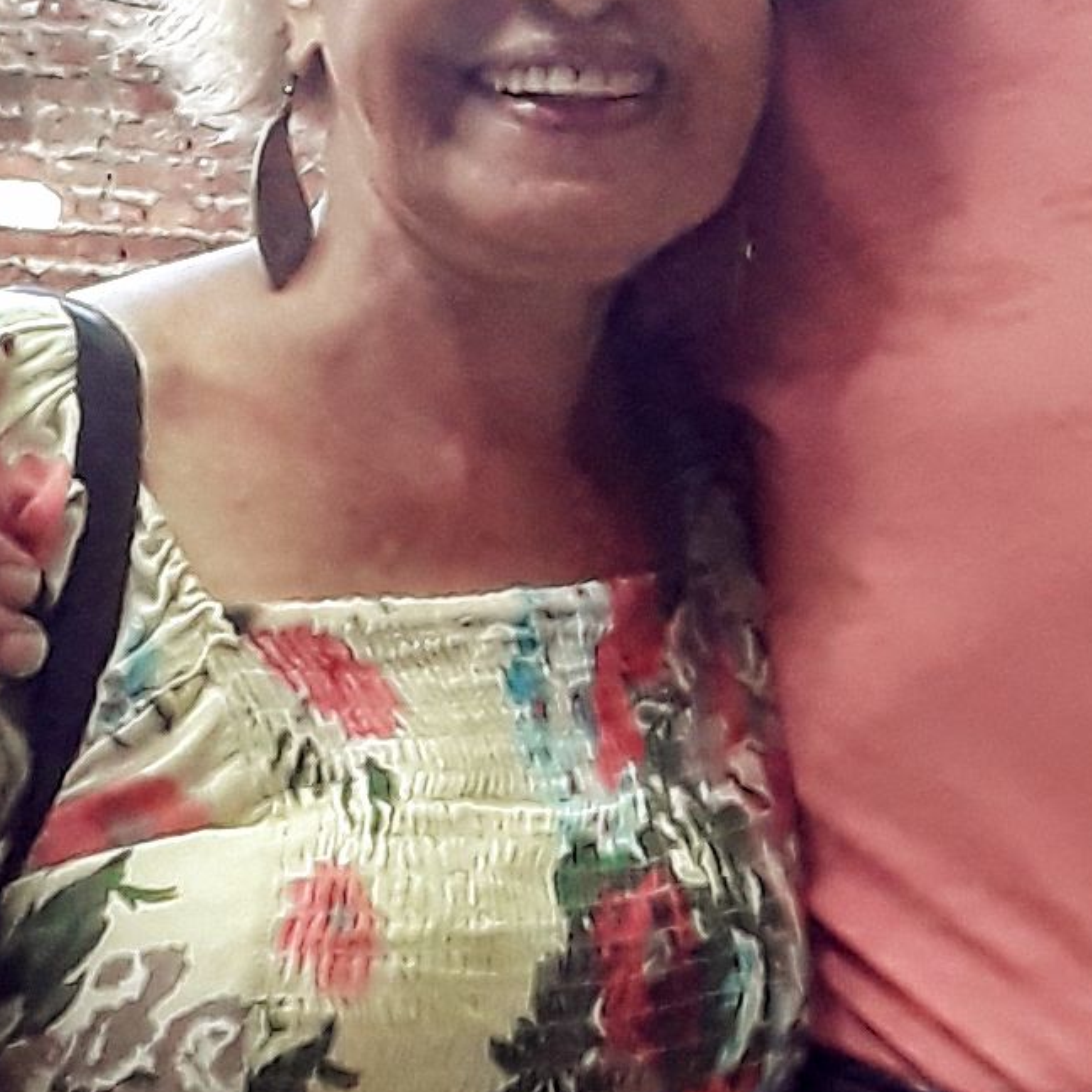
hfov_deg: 12.6
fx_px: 4925
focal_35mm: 138
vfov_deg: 12.5
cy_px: 1036
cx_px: 859
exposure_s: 1/40
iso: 200
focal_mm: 3.3
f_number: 2.2
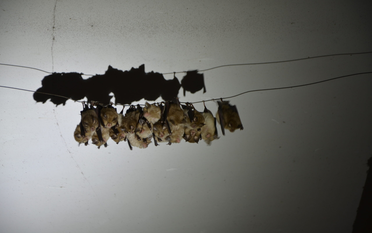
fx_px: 1521
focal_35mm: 150
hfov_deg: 13.9
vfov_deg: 8.7
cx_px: 186
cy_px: 111
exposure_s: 1/25
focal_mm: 98
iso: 200
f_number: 5.6
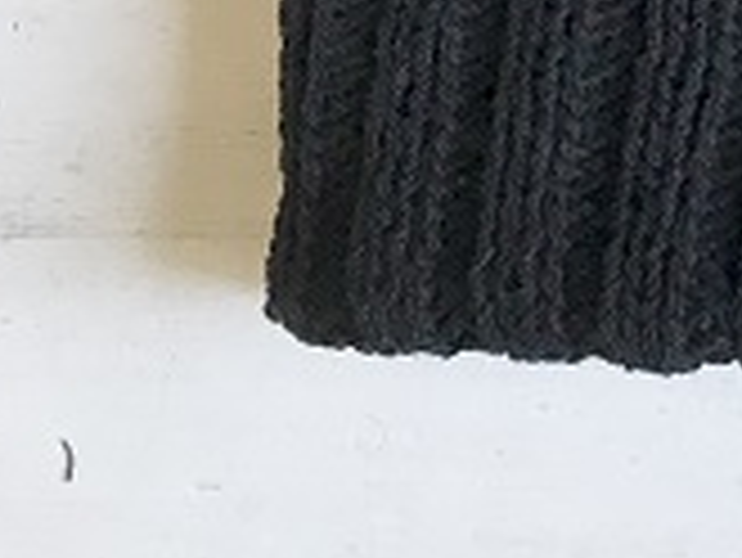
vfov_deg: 10.4
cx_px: 1659
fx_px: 2917
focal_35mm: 136
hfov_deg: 12.2
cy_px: -360
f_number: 1.8
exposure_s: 1/17
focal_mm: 3.99
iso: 40
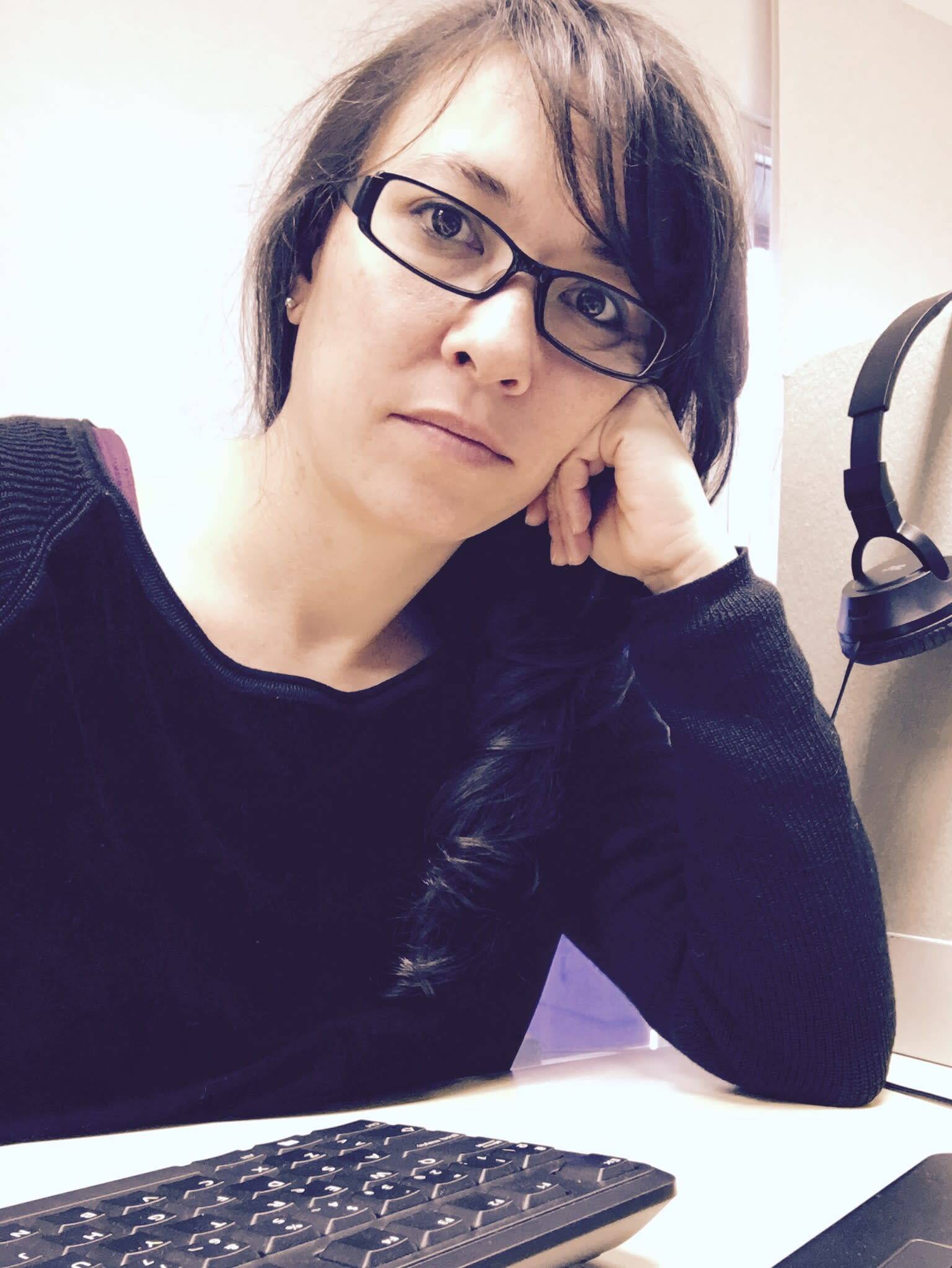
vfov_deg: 58.3
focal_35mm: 31
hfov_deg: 45.5
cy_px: 634
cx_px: 476
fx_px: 1136
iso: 100
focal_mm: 2.6
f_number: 2.2
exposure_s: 1/17
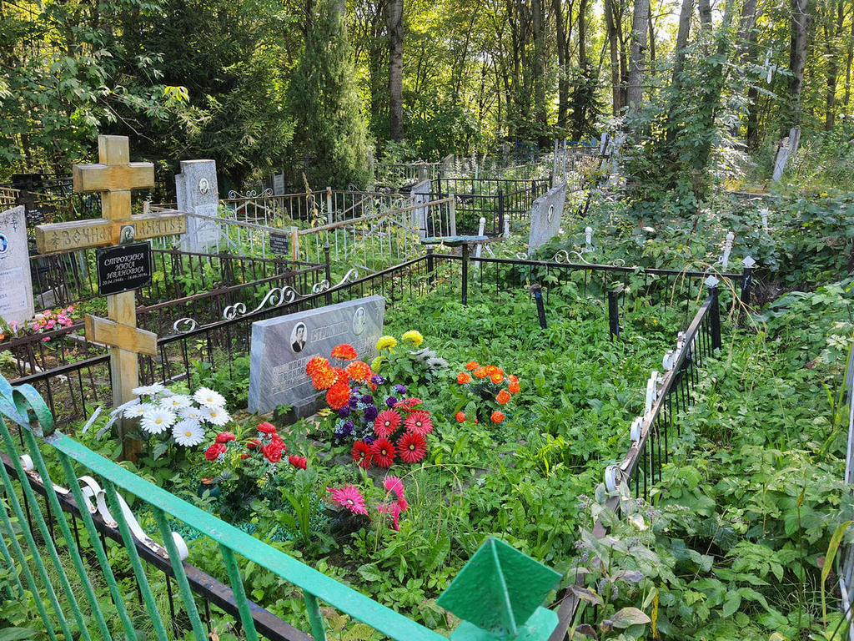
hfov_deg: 67.3
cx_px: 427
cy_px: 320
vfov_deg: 53.1
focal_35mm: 26
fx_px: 641
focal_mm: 4.32
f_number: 1.7
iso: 50
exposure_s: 1/159
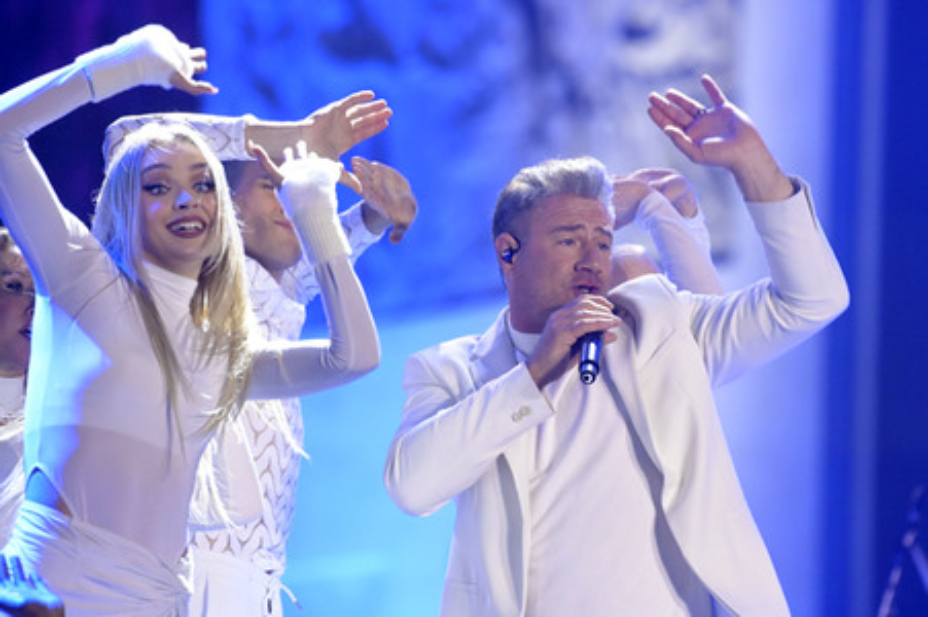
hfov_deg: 5.2
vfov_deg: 3.4
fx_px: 10303
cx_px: 464
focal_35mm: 400
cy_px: 308
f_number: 5.6
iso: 12800
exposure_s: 1/640
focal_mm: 400
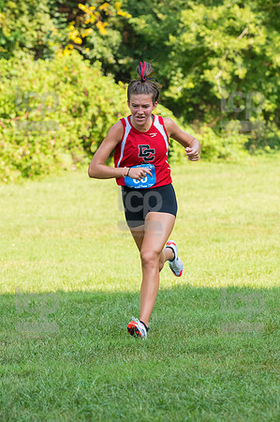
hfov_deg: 6.3
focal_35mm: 217
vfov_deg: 9.5
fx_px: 2537
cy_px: 211
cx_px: 140
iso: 1600
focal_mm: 145
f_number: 5
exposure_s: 1/1600
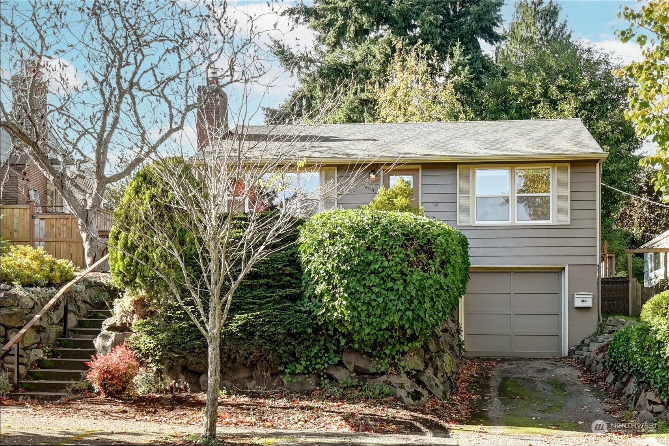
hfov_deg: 61.9
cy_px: 223
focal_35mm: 30
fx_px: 557
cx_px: 334
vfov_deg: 43.6
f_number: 11
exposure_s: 1/30
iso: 400
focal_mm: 20
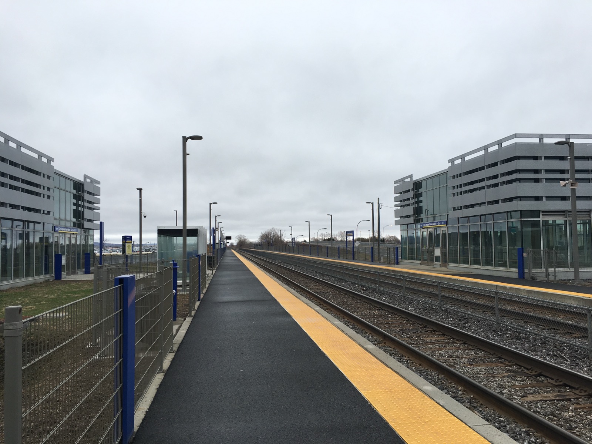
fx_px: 496
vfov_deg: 48.2
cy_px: 222
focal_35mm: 29
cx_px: 296
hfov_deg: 61.7
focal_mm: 4.15
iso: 25
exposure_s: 1/400
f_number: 2.2
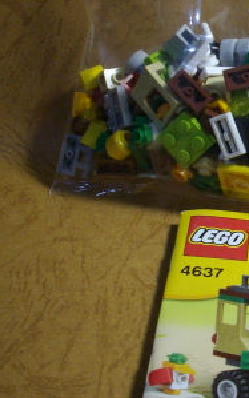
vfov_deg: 24.5
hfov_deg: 14.6
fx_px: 912
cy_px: 118
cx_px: 361
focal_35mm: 84
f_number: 2.8
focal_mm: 6.2
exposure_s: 1/50
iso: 189
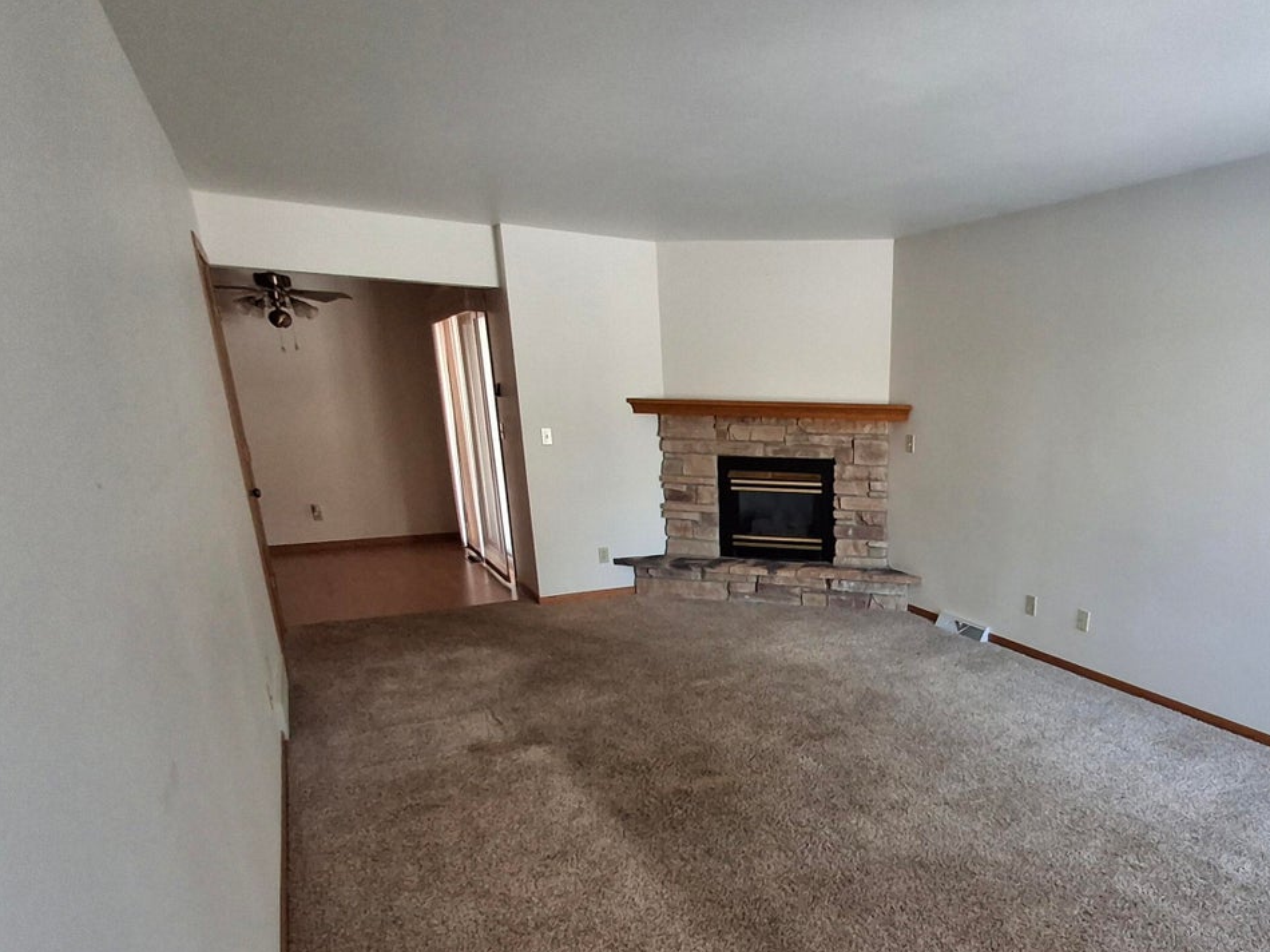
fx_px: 844
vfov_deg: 57.1
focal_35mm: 23
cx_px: 887
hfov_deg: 70.9
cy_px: 659
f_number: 2.2
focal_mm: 1.64
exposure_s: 1/50
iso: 200
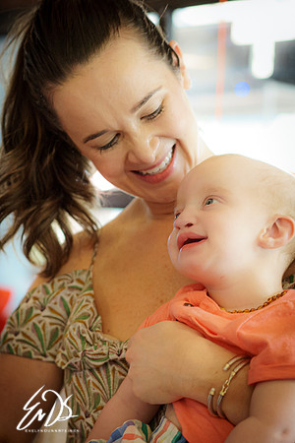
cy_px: 219
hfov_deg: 16.3
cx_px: 151
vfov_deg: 24.2
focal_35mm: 84
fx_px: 1031
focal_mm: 55
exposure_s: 1/160
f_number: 2.8
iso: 3200
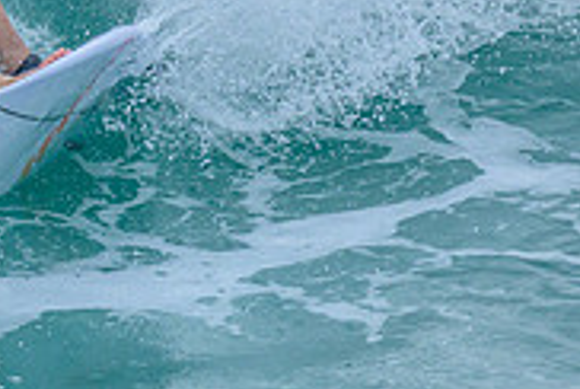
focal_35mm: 3501
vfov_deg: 0.4
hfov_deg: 0.6
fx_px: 56496
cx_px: -452
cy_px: -35
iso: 560
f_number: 6.3
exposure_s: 1/2500
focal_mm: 800
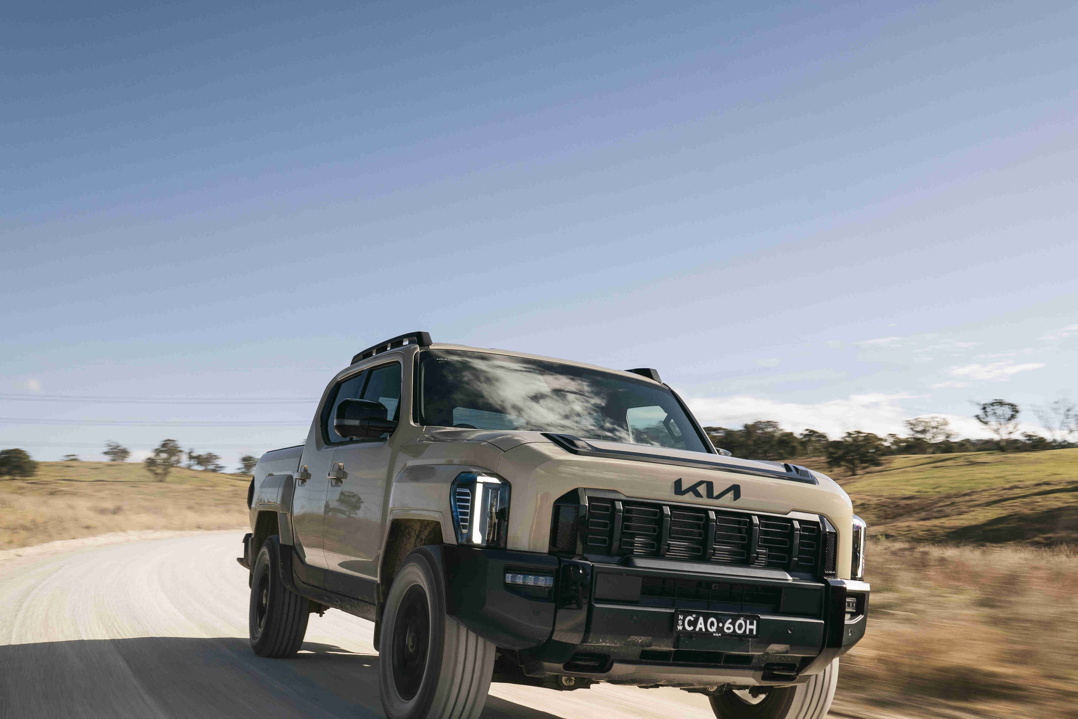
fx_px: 1258
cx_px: 596
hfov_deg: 46.3
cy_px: 459
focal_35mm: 42
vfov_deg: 31.7
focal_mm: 30
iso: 320
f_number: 6.3
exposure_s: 1/20
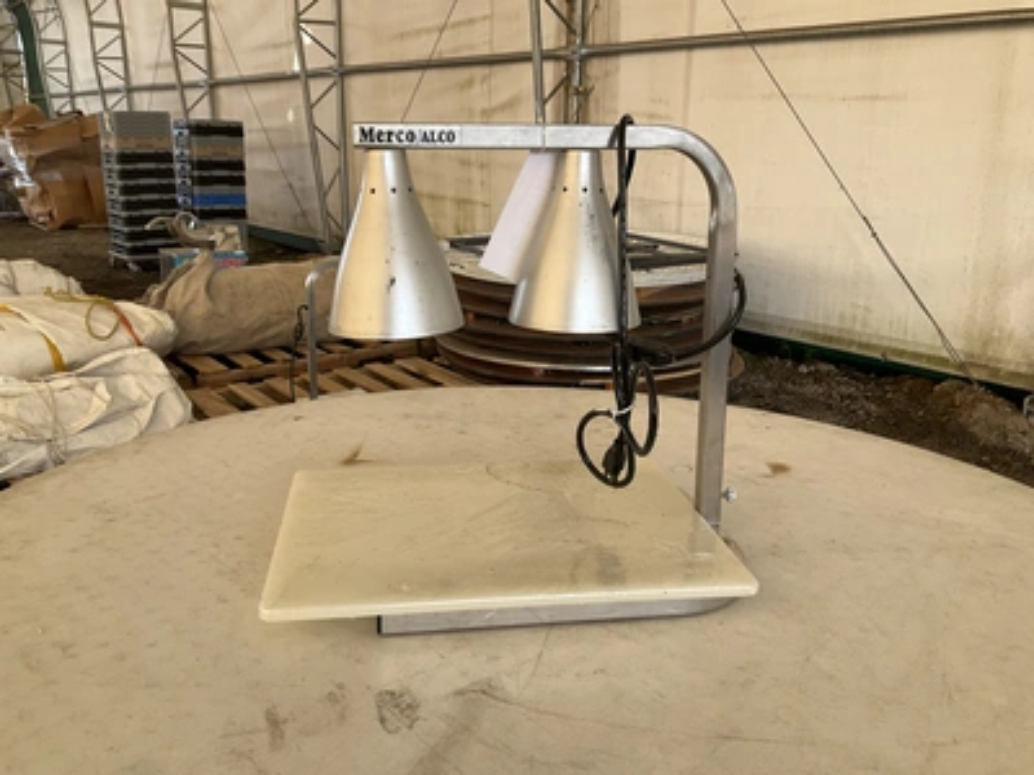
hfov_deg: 61.7
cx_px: 517
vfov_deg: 48.2
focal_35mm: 29
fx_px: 866
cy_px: 388
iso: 20
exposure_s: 1/128
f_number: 1.8
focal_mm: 3
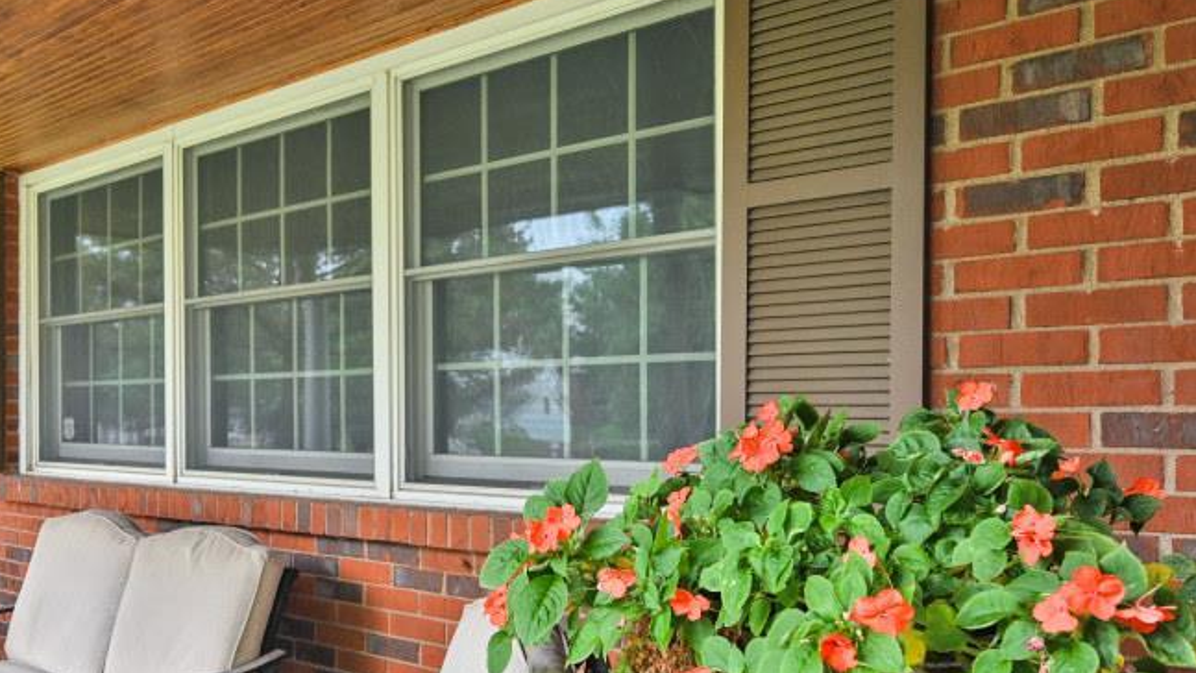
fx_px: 1078
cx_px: 381
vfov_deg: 34.5
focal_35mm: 34
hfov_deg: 56.5
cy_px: 422
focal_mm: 14
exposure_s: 1/80
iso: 200
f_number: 4.5
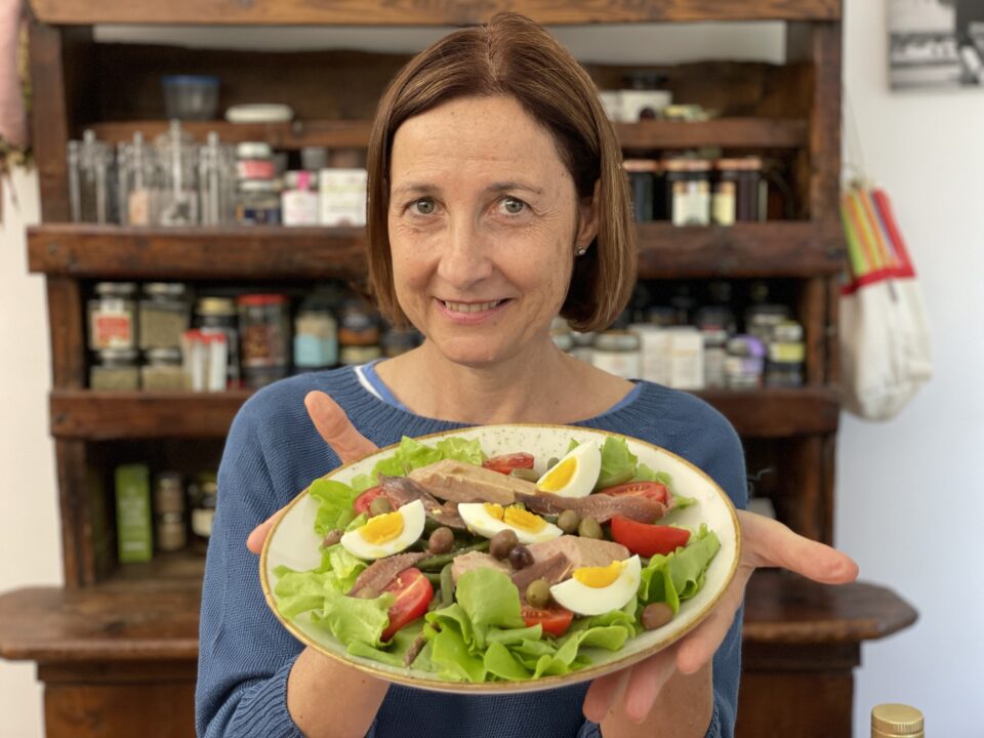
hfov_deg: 36.8
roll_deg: +0.3
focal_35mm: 52
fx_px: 1478
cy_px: 369
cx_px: 492
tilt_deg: -9.9
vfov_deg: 28.0
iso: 250
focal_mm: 6
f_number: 2
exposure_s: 1/100
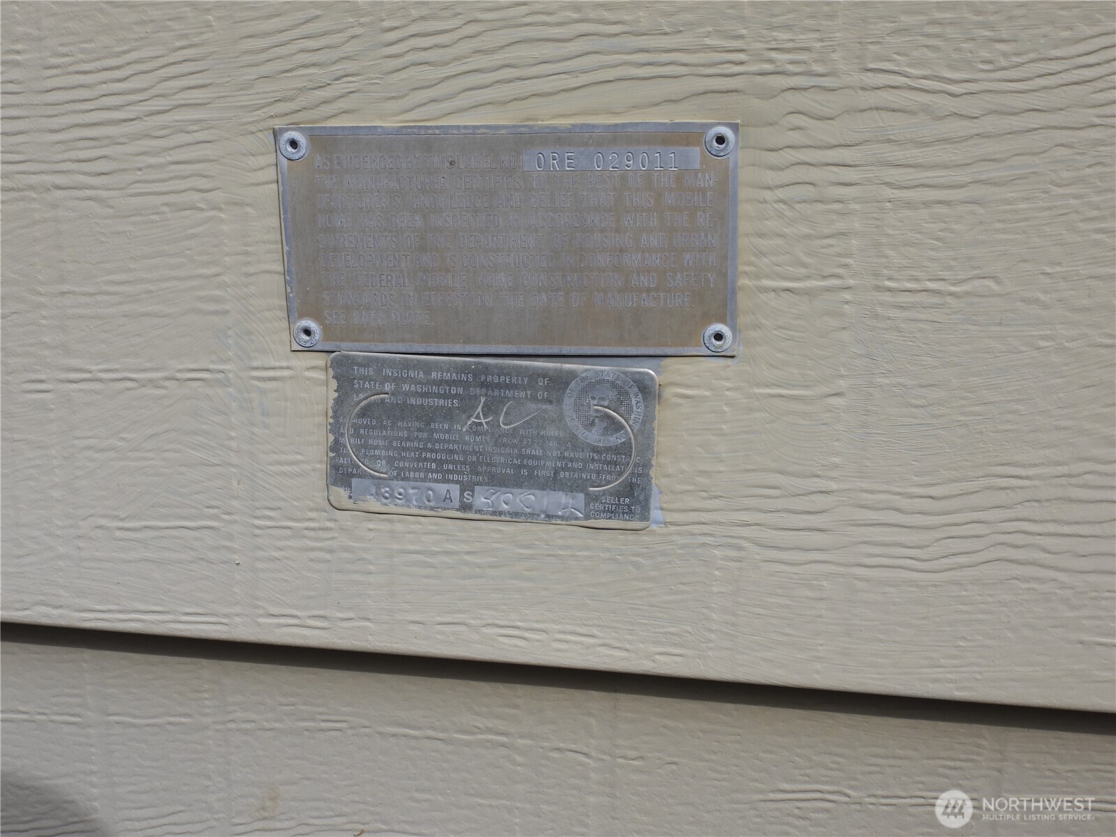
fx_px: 1419
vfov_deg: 32.9
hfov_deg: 42.9
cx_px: 558
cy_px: 418
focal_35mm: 44
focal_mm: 7.9
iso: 100
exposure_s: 1/1250
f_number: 3.2
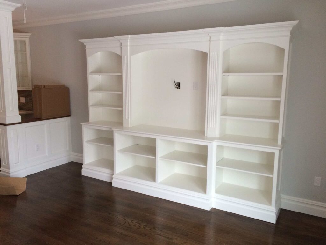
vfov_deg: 48.2
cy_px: 122
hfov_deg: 61.7
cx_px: 163
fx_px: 273
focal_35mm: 29
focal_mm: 4.15
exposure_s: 1/30
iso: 64
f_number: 2.2
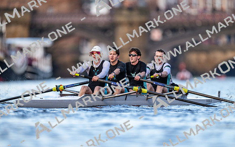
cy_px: 76
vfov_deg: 2.1
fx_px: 3932
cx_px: 118
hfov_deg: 3.4
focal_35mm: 614
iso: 1250
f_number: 4
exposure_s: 1/2500
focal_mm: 600
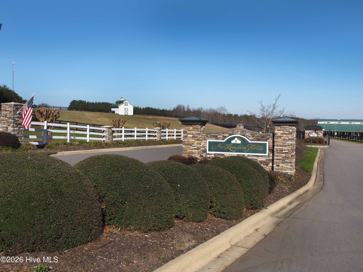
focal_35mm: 36
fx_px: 378
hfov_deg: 51.4
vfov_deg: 39.7
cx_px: 182
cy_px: 136
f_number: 11
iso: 200
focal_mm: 18
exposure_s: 1/400
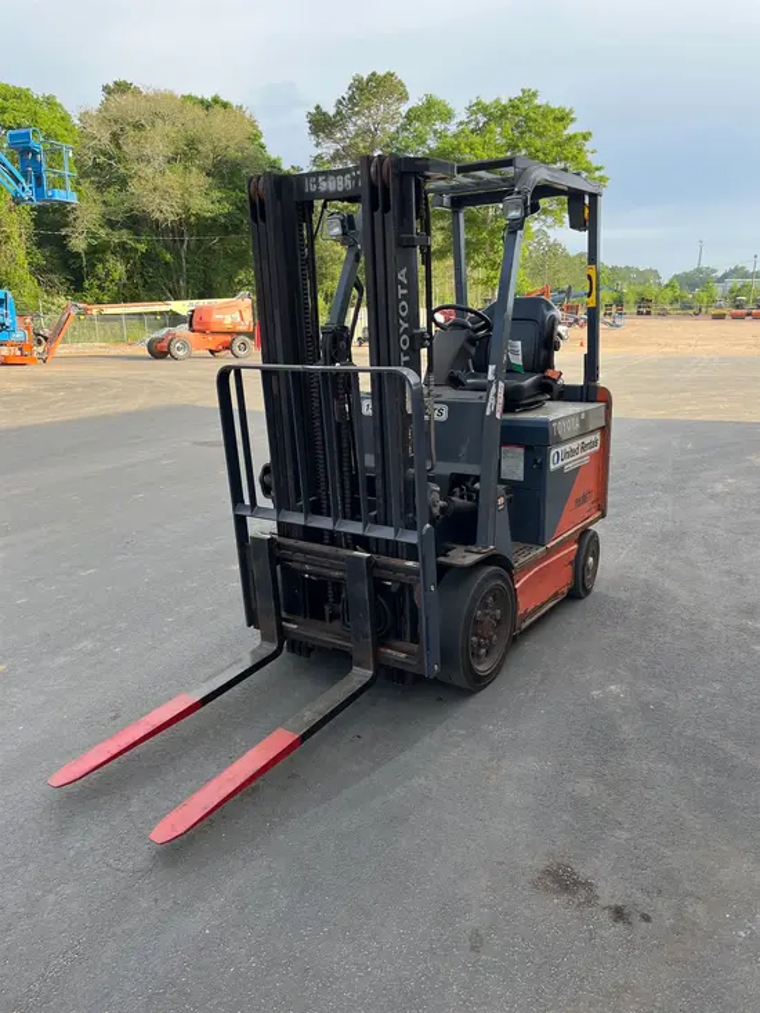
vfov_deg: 67.3
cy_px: 506
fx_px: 761
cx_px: 380
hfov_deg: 53.1
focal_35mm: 26
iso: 50
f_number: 1.6
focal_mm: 5.1
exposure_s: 1/483
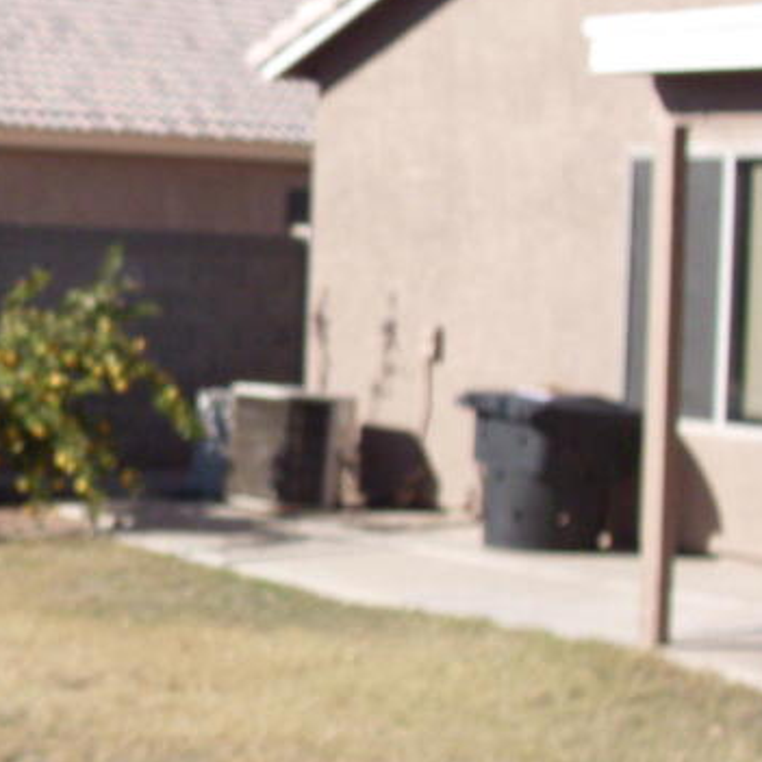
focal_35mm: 98
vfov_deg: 17.7
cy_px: 263
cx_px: -185
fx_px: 2441
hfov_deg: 16.9
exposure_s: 1/200
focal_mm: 6.3
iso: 125
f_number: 7.8
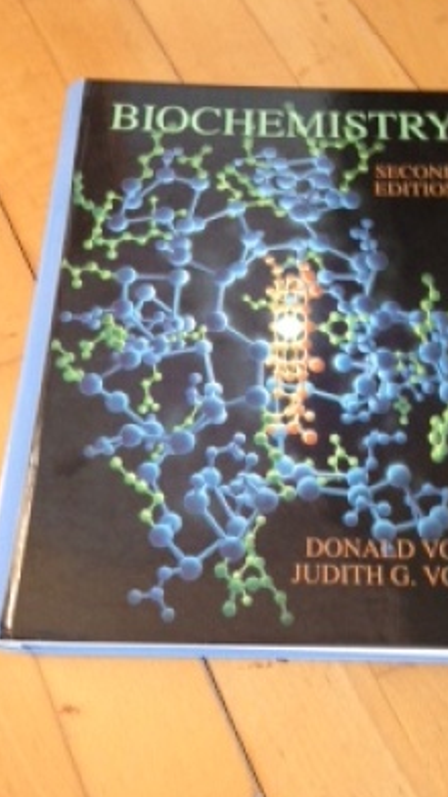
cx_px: 286
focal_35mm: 37
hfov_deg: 31.8
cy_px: 404
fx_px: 781
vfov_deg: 54.0
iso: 250
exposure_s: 1/20
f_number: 2.4
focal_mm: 4.13
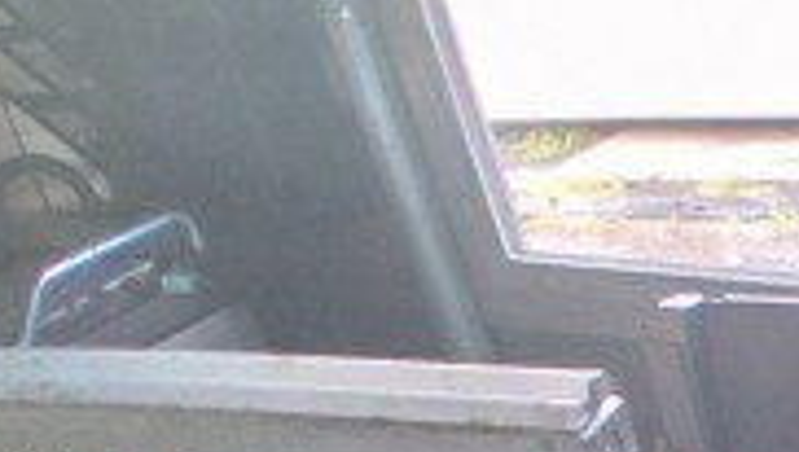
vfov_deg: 17.0
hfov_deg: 24.9
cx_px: 1234
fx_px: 1315
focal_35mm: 62
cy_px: 746
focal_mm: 1.4
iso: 400
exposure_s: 1/40
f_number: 2.2
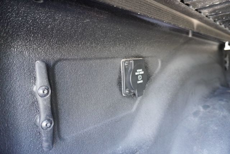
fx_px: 153
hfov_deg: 73.7
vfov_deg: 53.2
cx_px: 115
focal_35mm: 24
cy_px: 77
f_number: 3.5
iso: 2000
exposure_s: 1/60
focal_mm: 16
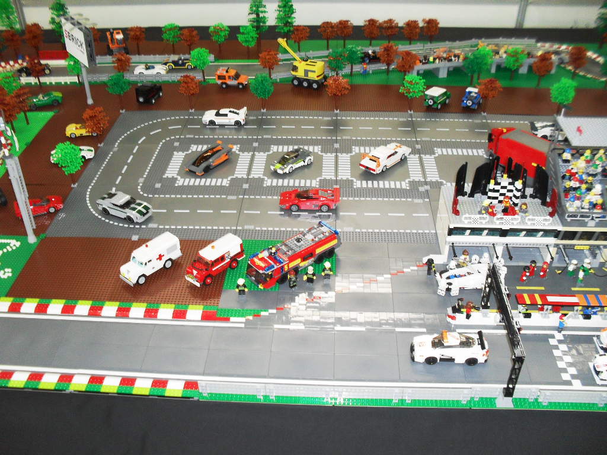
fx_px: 614
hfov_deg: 52.6
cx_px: 304
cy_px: 228
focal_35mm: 35
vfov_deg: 40.7
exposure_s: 1/45
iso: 200
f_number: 3.2
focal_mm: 6.3
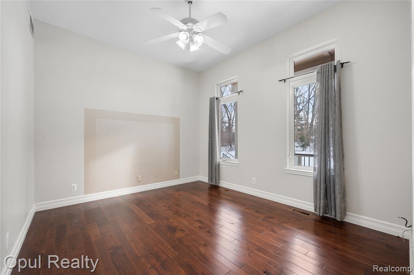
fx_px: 161
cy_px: 138
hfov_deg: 104.3
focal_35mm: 14
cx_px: 207
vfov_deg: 81.1
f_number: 11
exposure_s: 1/1.25
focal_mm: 14
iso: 100
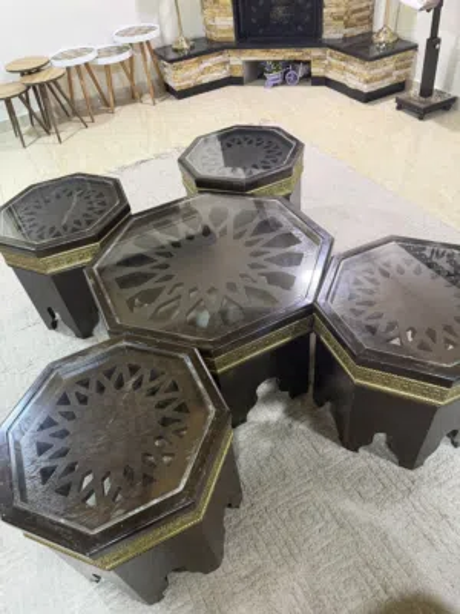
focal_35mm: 24
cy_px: 307
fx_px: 425
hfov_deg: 56.8
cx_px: 230
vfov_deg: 71.6
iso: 320
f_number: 1.78
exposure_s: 1/50
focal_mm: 6.76
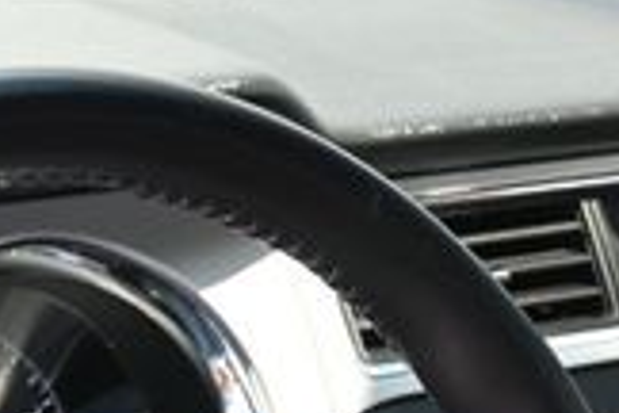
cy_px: 795
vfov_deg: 8.1
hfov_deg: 12.5
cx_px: 11
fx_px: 2802
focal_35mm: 163
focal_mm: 27.5
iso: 400
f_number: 4.5
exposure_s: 1/125
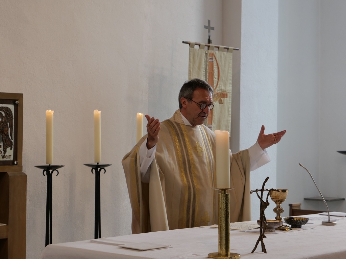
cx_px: 173
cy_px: 130
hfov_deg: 21.1
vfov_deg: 15.9
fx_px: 930
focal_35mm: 93
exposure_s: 1/125
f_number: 2.8
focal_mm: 34
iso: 400
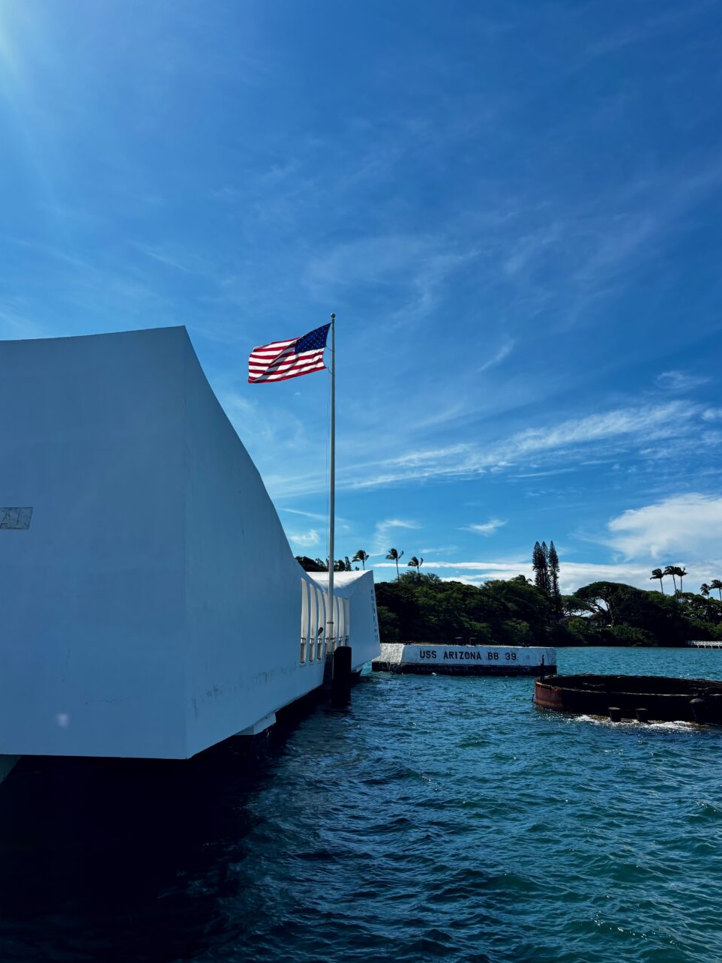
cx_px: 358
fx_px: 751
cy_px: 475
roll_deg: -2.3
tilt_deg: +11.8
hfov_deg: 51.4
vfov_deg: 65.3
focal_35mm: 27
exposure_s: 1/5348
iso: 50
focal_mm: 5.96
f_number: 1.6
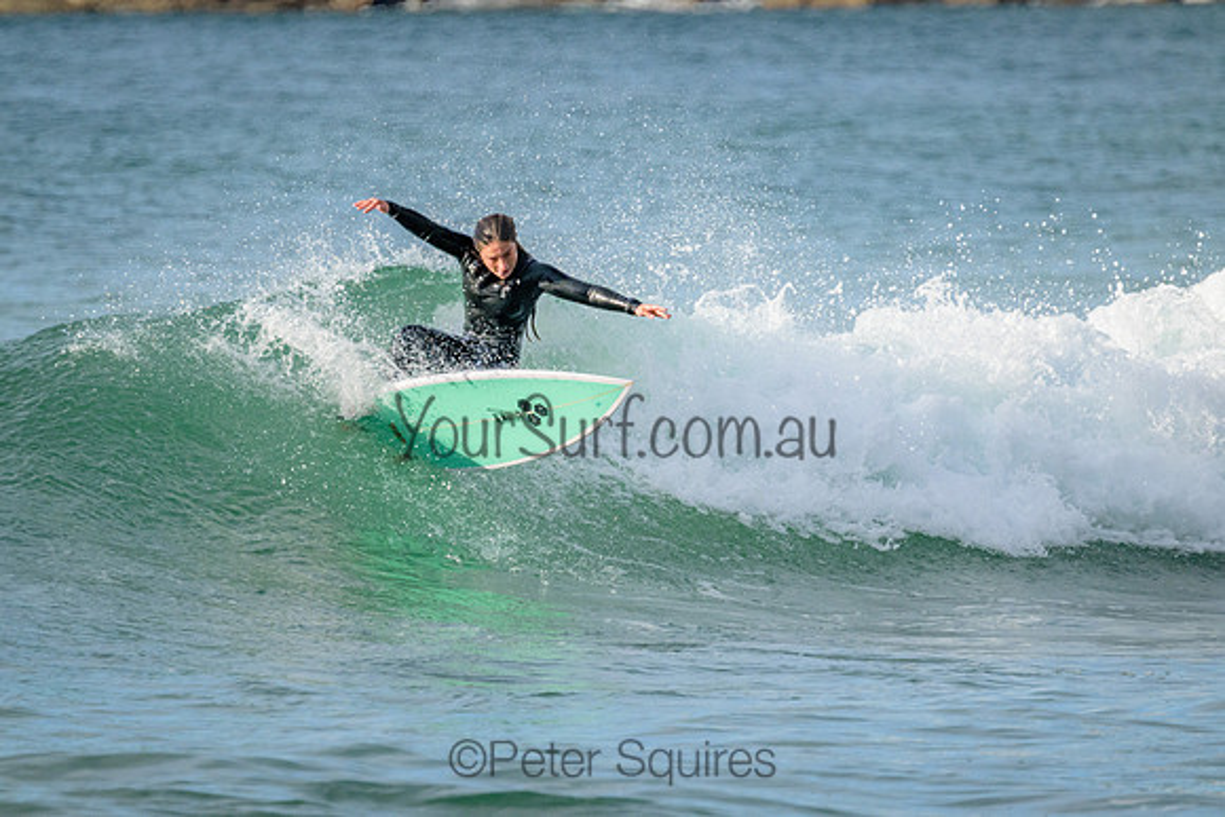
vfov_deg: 2.0
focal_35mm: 680
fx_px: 23143
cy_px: 408
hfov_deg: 3.0
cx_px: 612
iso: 2500
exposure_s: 1/1250
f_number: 11
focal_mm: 680
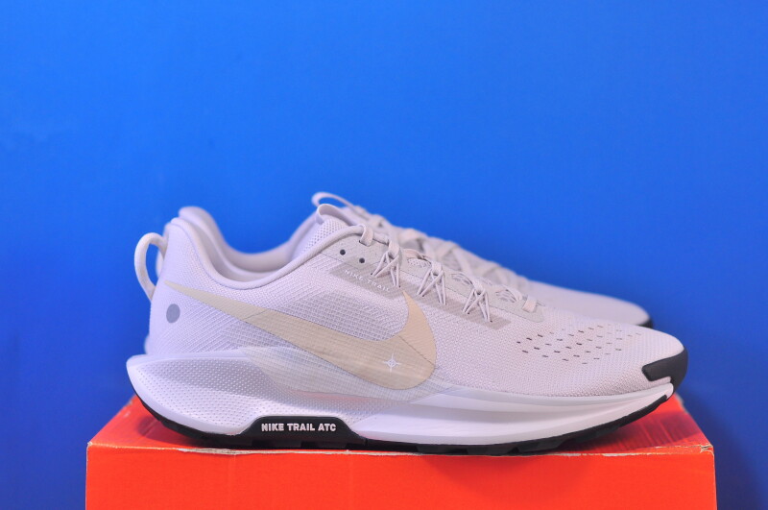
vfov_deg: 18.1
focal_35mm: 75
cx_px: 384
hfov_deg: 27.0
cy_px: 255
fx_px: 1598
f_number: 2.5
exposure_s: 1/320
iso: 250
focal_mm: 50
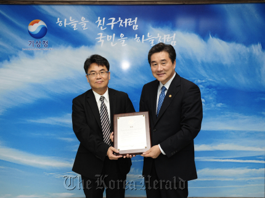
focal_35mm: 38
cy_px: 98
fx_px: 291
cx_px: 124
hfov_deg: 49.0
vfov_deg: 37.7
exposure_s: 1/80
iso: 1000
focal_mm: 34
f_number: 4
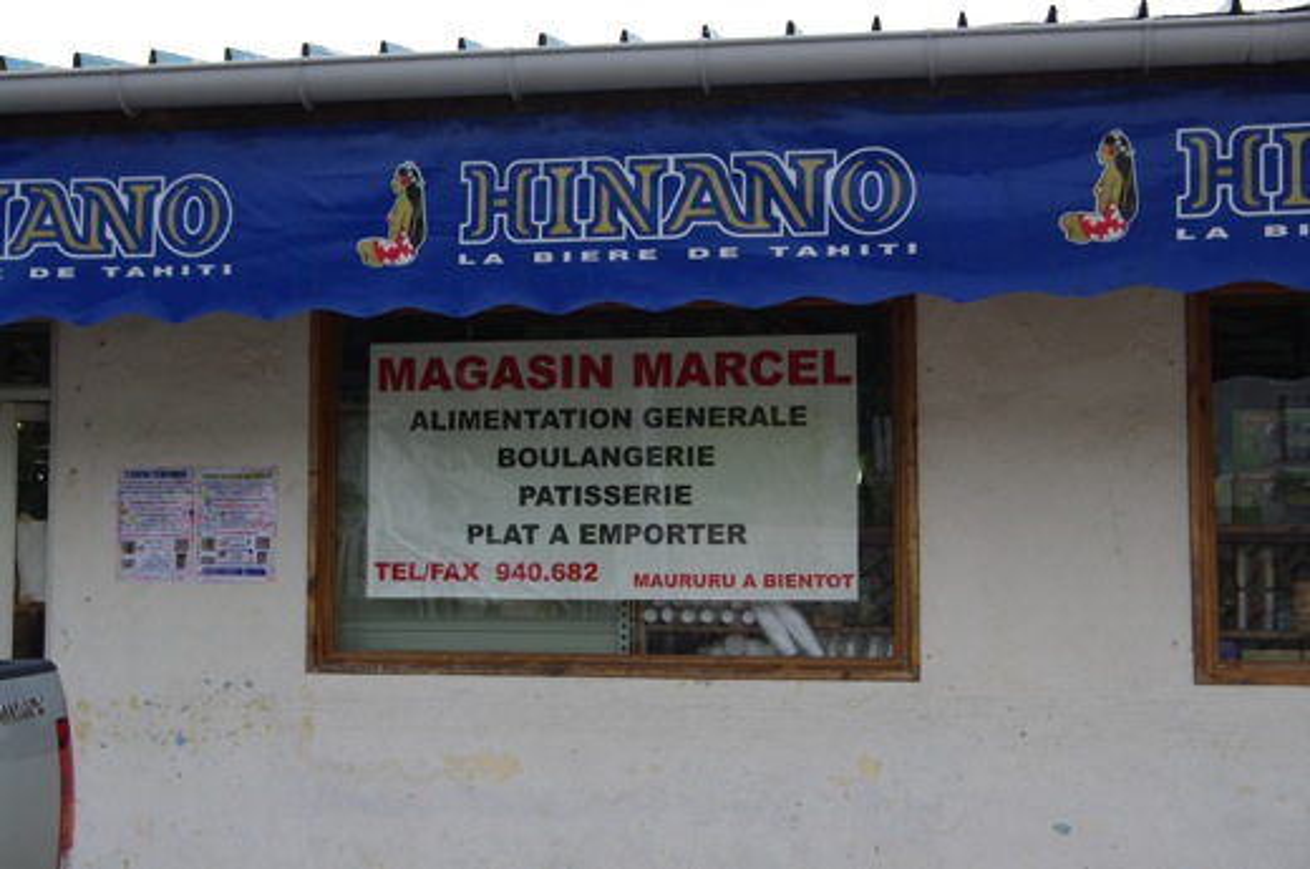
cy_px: 434
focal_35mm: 51
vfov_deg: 26.4
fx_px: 1853
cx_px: 655
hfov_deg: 38.9
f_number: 5
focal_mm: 34
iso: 200
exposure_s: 1/125
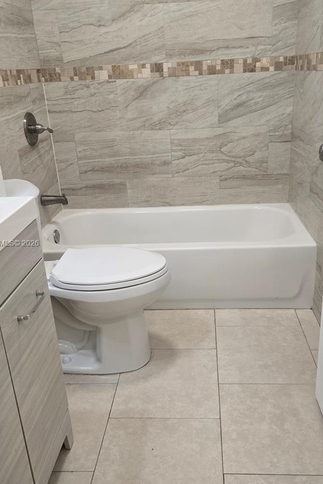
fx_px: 431
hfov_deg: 41.0
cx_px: 182
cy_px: 244
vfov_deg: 58.7
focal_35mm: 32
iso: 125
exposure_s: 1/120
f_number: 1.8
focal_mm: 5.4
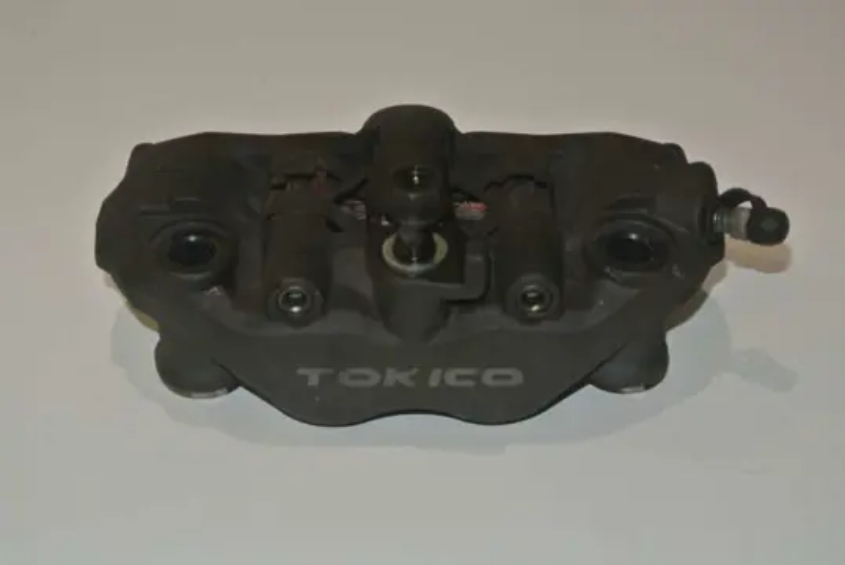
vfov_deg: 16.9
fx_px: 1903
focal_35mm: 81
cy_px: 282
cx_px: 422
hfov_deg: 25.0
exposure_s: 1/60
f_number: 5.6
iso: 200
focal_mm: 30
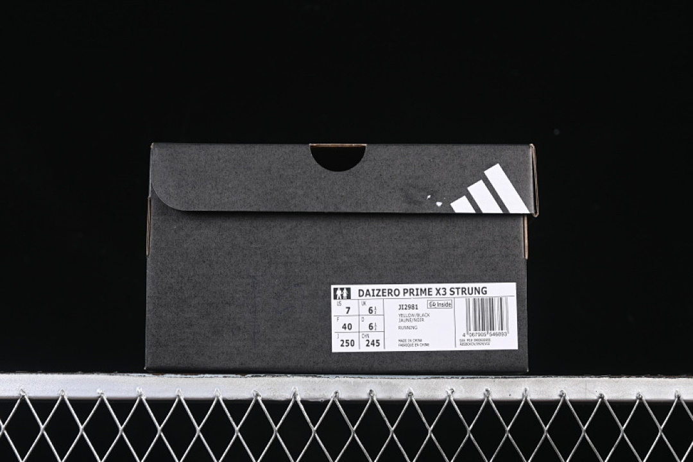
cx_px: 346
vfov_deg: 18.2
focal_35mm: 75
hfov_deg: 27.0
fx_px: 1444
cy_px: 231
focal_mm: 50
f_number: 6.3
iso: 160
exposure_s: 1/60
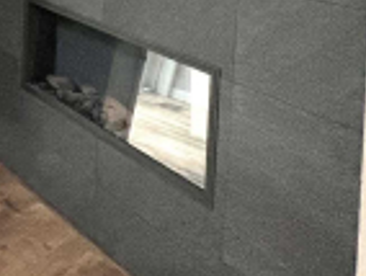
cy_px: -139
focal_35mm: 61
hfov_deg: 15.9
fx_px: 646
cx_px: -483
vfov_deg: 20.6
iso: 160
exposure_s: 1/120
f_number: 1.8
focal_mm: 1.57
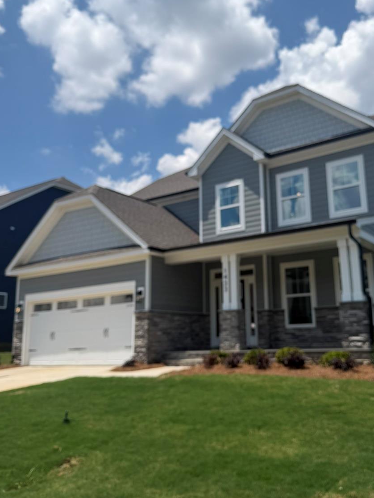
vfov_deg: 55.3
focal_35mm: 33
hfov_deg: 42.6
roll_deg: +1.1
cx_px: 233
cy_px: 232
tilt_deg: +13.4
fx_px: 475
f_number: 1.78
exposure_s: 1/6711
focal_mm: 6.76
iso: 80
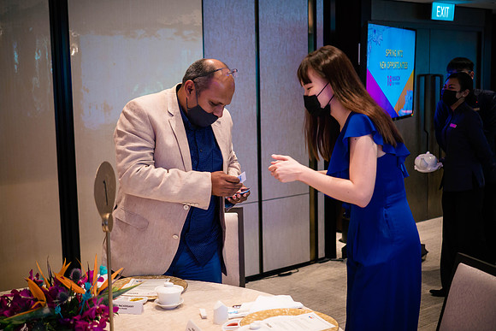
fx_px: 674
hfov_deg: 40.4
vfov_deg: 27.6
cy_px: 166
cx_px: 248
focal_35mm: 49
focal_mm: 23
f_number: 1.7
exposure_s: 1/125
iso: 1250
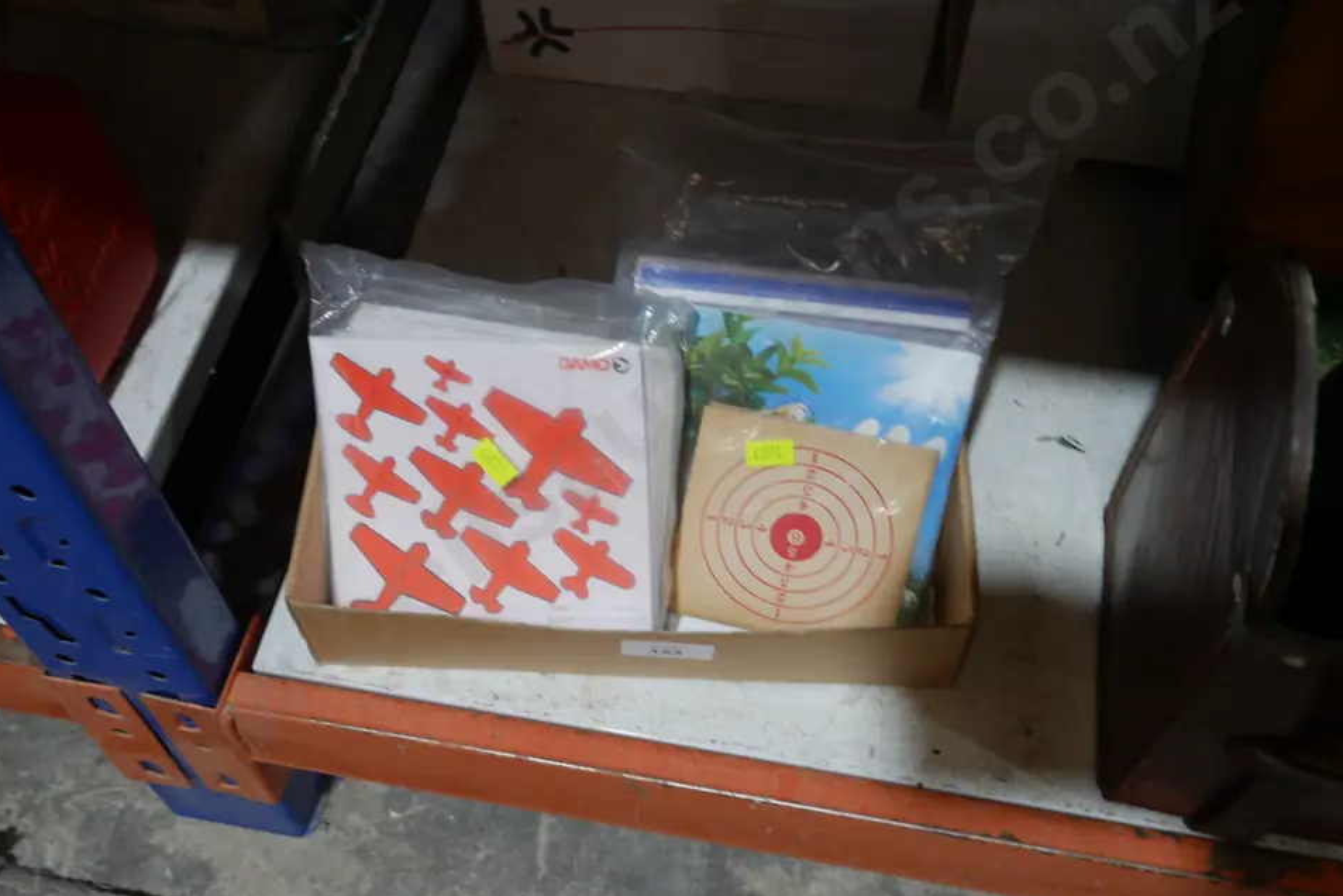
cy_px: 418
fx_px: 1418
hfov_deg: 50.7
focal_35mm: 38
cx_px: 645
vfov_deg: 35.1
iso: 200
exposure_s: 1/60
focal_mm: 17
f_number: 4
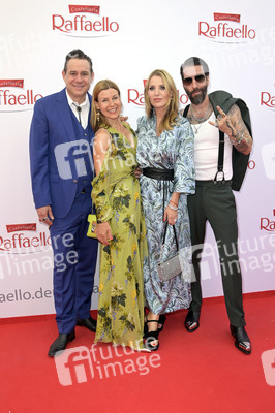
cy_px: 206
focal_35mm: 28
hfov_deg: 46.3
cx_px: 138
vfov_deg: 65.5
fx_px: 321
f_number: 5.6
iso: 500
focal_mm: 28
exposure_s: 1/200
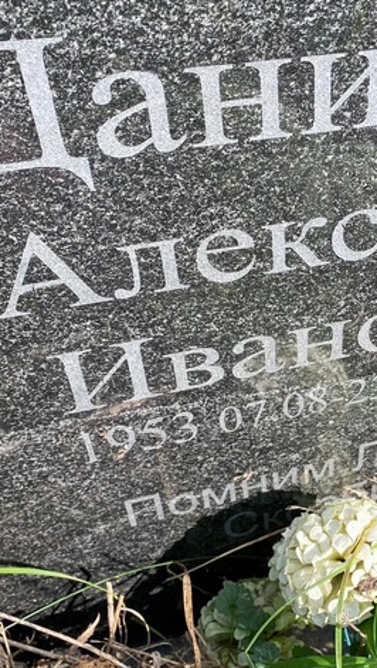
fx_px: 852
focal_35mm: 48
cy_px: 303
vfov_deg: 42.8
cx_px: 410
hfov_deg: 23.5
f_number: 1.8
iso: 32
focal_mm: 4.25
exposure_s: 1/524
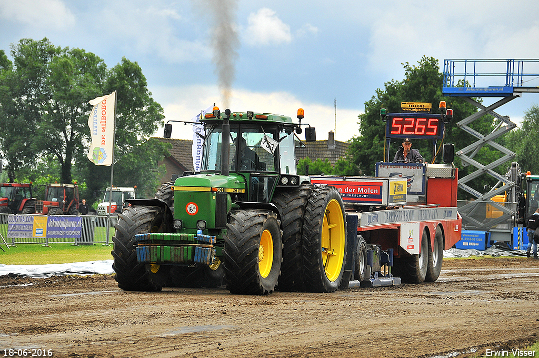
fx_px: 2692
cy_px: 179
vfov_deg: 7.6
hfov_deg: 11.4
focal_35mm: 180
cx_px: 270
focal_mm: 120
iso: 500
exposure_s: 1/1600
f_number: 5.6
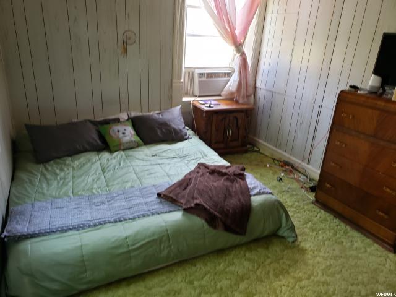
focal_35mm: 26
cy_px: 148
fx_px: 297
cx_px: 198
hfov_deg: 67.3
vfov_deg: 53.1
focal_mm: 4.3
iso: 200
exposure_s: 1/50
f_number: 2.4
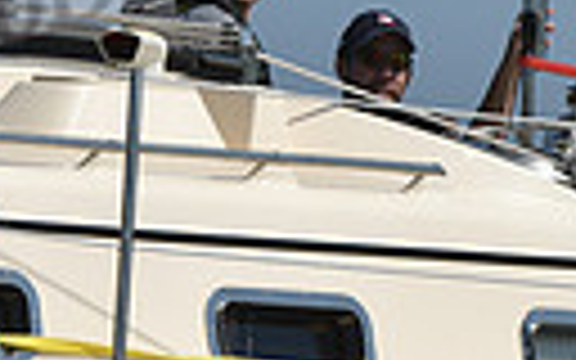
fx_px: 9419
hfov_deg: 3.5
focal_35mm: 600
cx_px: 630
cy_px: 160
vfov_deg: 2.2
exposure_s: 1/1600
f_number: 9
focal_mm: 130
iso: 250
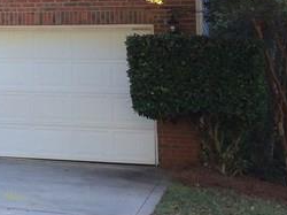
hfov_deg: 14.3
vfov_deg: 12.2
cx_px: -250
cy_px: -34
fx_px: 986
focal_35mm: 119
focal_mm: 4.15
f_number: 2.2
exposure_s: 1/153
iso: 32
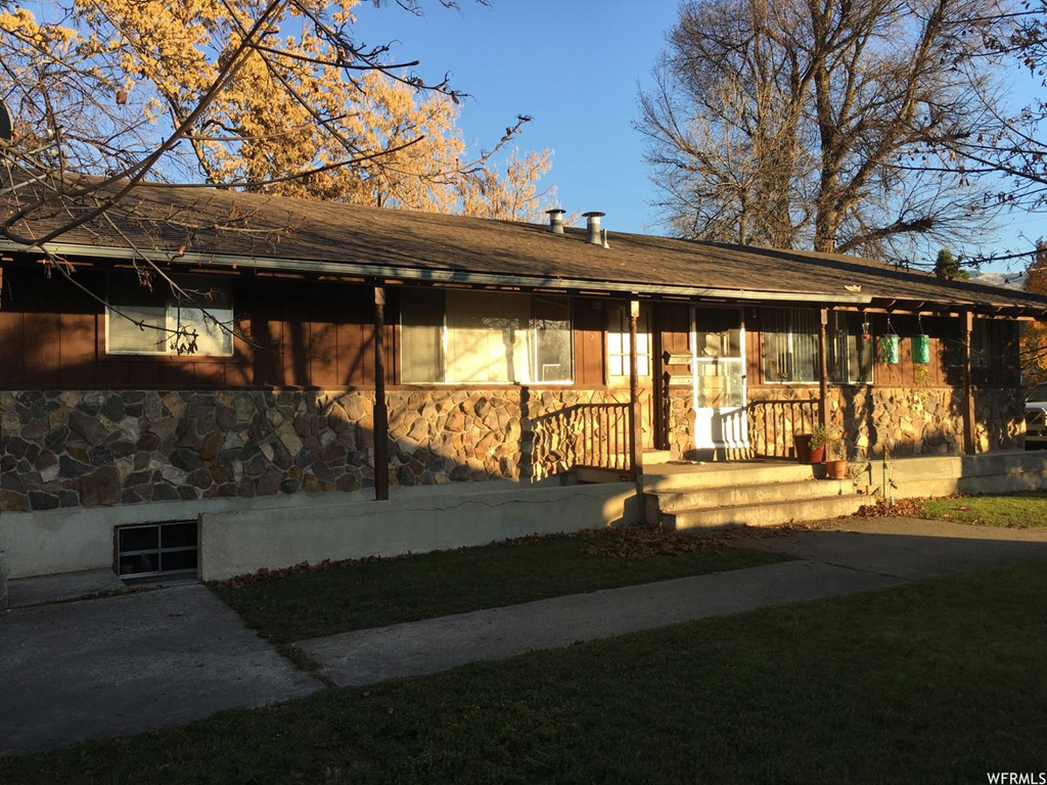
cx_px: 524
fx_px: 877
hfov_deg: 61.7
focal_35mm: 29
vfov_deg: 48.2
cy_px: 392
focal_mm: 4.15
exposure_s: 1/513
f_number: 2.2
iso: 25
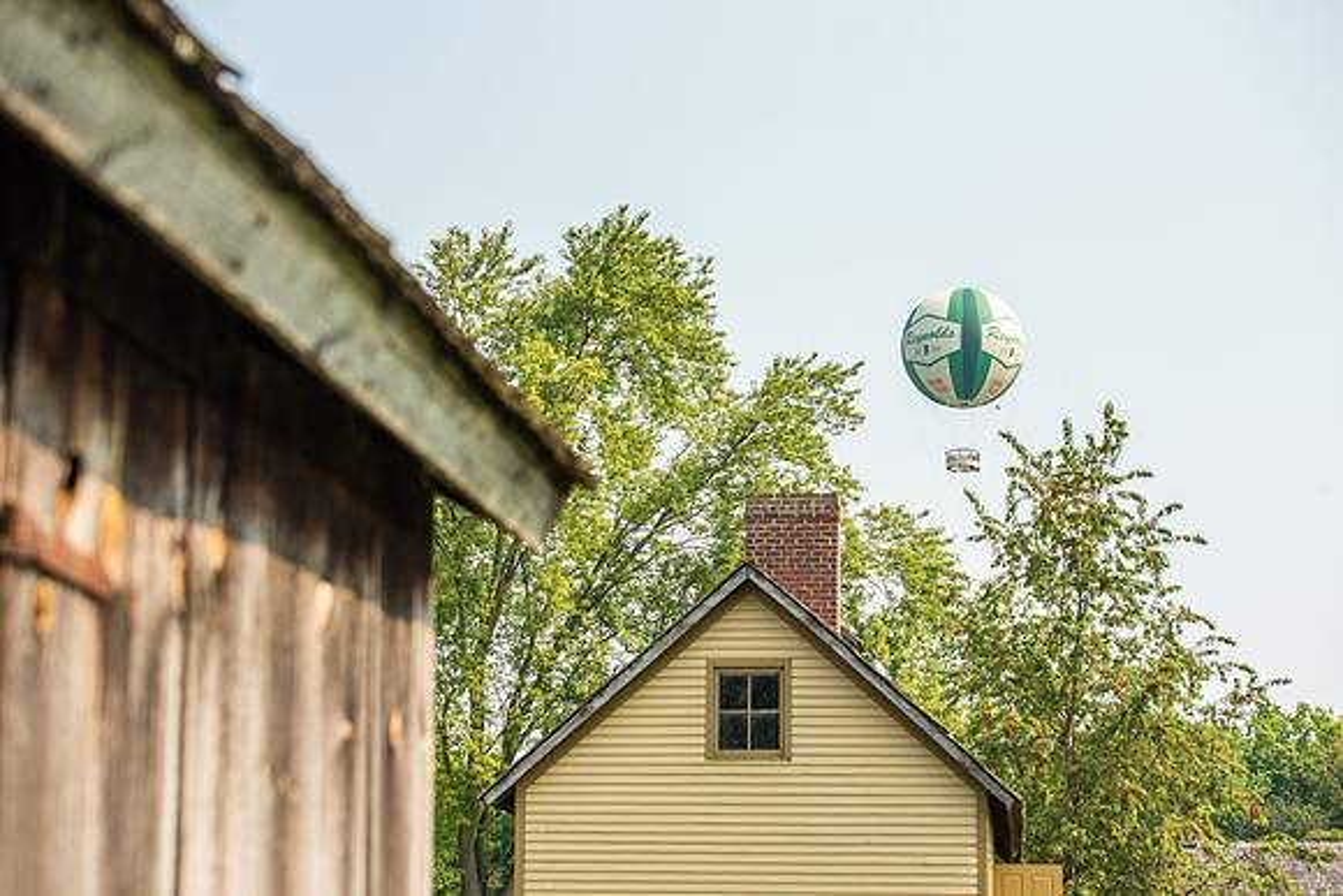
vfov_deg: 18.7
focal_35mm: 73
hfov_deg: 27.7
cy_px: 448
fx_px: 2719
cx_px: 687
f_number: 5
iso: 160
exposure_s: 1/1250
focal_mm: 70
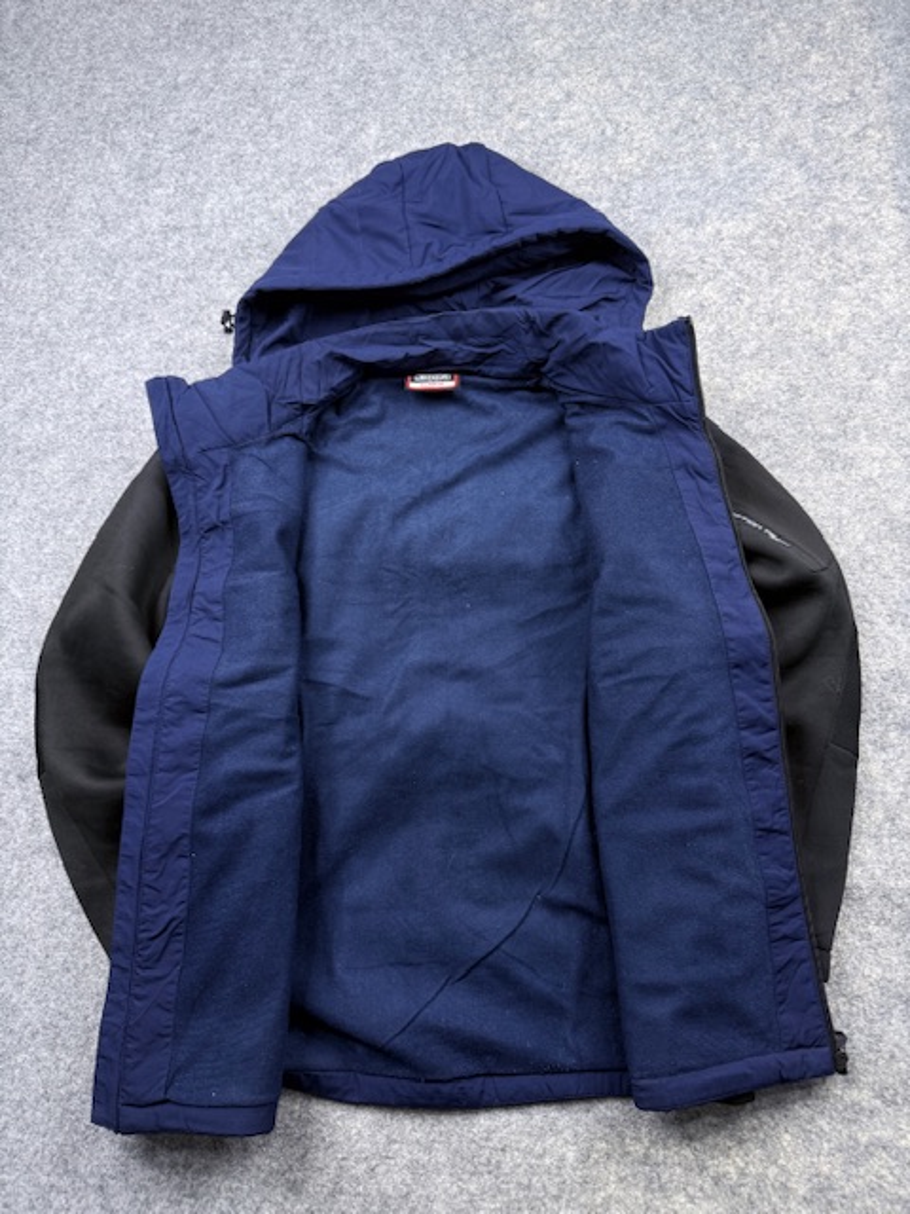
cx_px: 455
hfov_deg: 56.8
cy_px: 607
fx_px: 841
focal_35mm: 24
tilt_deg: -47.2
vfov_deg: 71.6
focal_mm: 6.76
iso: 125
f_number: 1.78
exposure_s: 1/100
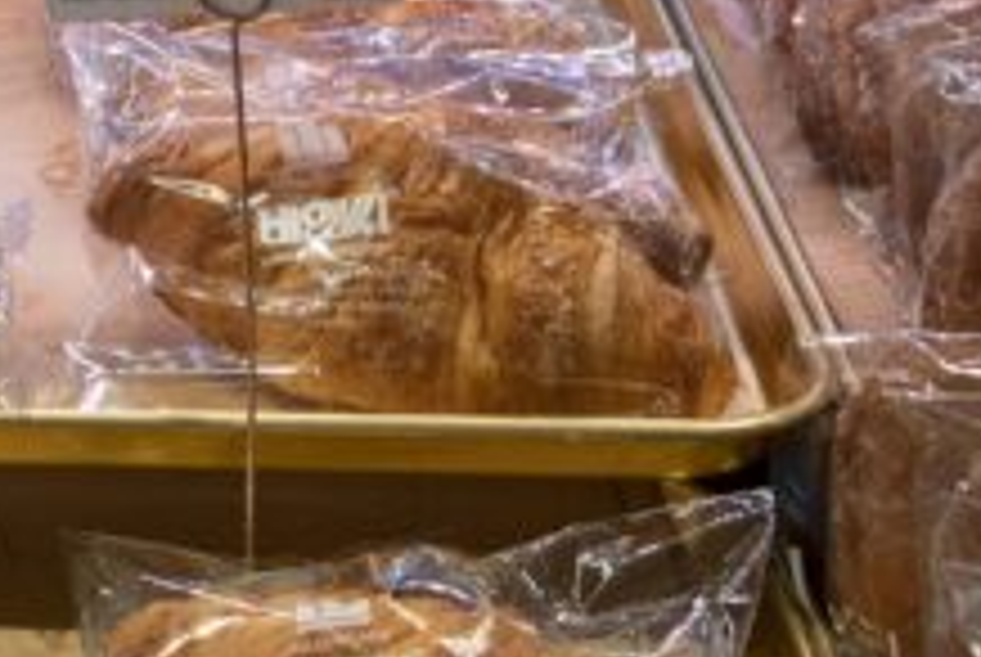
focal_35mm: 136
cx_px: -315
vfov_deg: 10.0
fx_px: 3711
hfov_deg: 14.4
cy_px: 7
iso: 640
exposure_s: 1/160
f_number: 4
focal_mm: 29
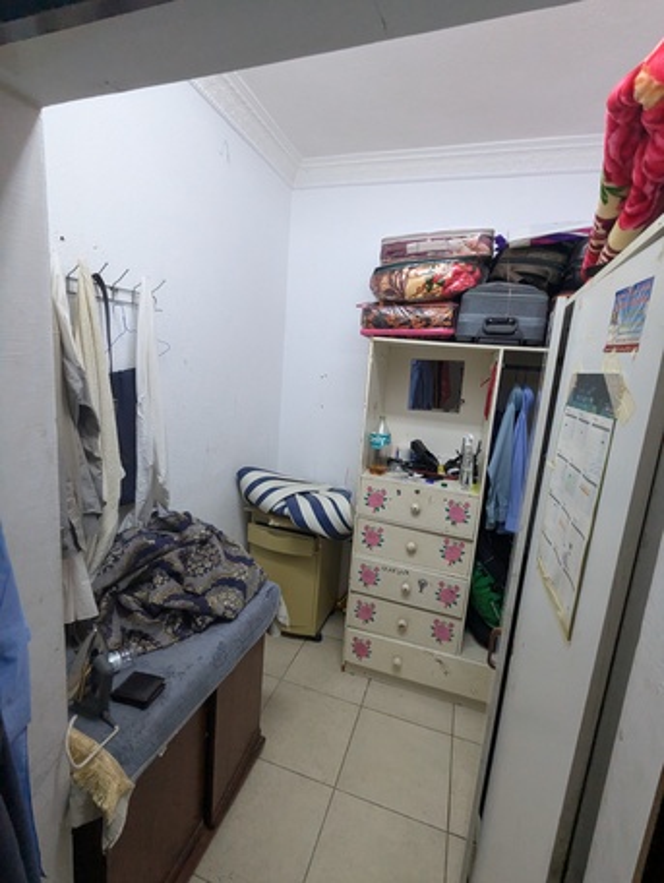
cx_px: 332
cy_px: 442
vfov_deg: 94.4
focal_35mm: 16
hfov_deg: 78.2
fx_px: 408
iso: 491
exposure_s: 1/120
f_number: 2.2
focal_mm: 2.35
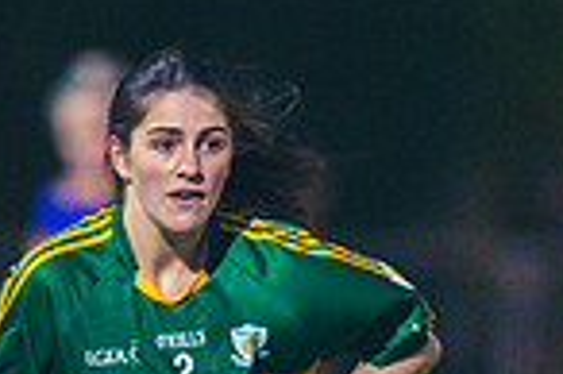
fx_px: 28946
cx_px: 142
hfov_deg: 1.1
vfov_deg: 0.7
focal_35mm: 1853
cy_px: 645
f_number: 2.8
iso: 5000
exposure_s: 1/500
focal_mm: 400
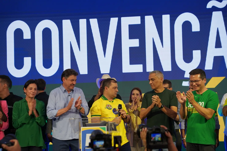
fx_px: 441
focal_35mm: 70
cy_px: 76
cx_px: 114
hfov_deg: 28.8
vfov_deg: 19.5
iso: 320
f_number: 4
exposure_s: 1/160
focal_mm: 70
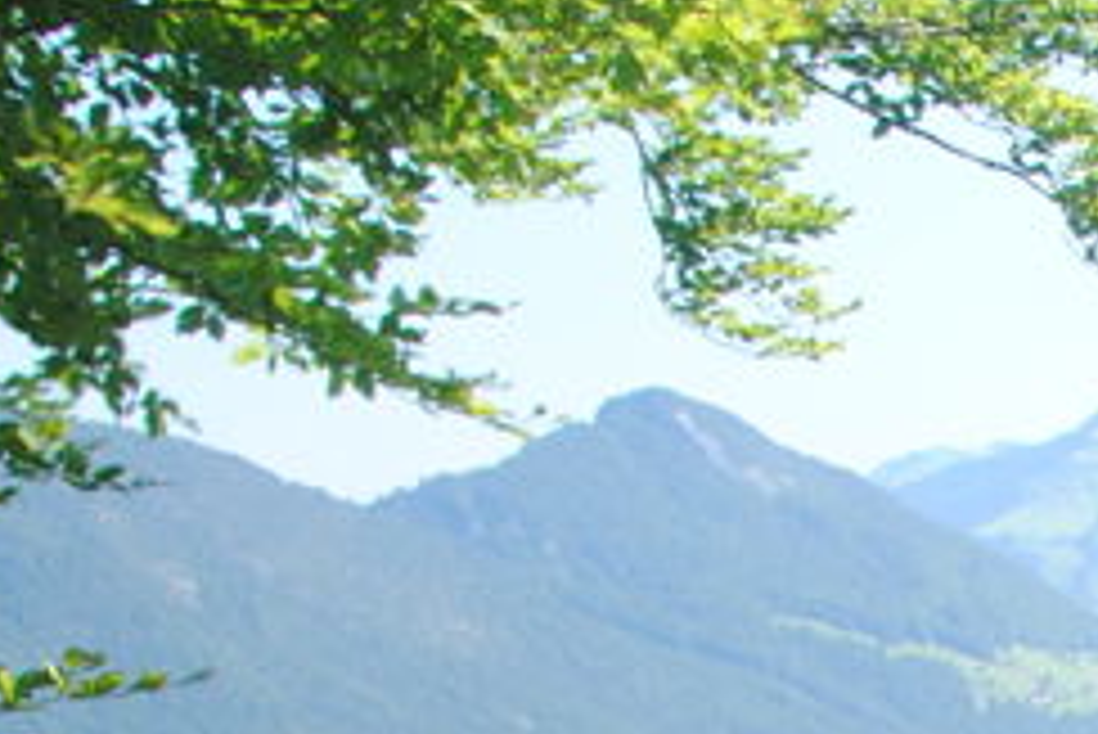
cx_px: 2092
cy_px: 1479
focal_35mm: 155
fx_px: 4730
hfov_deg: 12.0
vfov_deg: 8.4
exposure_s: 1/25
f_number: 8
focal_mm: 18
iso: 100
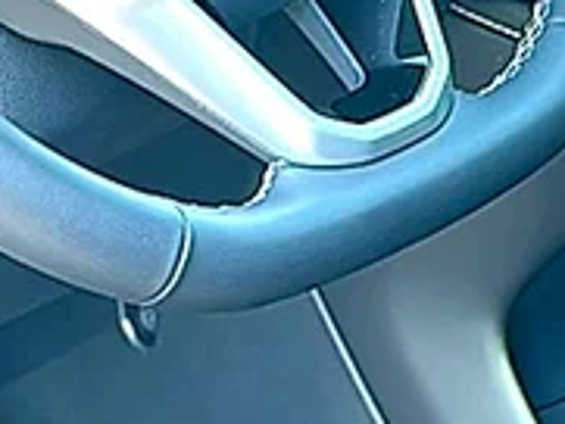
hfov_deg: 13.3
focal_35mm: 147
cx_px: 534
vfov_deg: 9.9
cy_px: -108
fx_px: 2401
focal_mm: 6.86
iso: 64
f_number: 1.78
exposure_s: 1/126
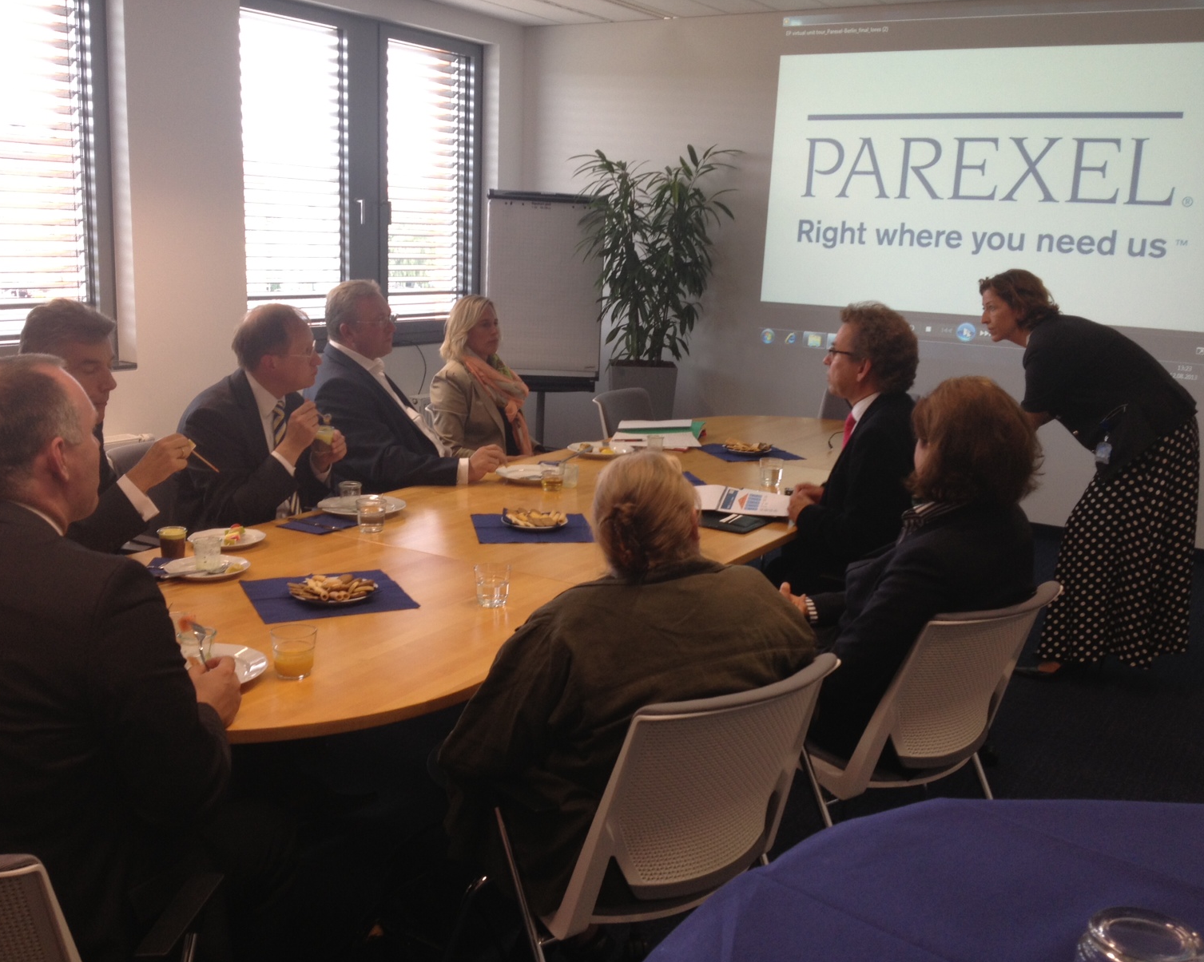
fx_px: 1318
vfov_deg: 40.1
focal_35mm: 37
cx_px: 579
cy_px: 481
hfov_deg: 49.1
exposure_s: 1/40
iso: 50
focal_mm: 4.28
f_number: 2.4
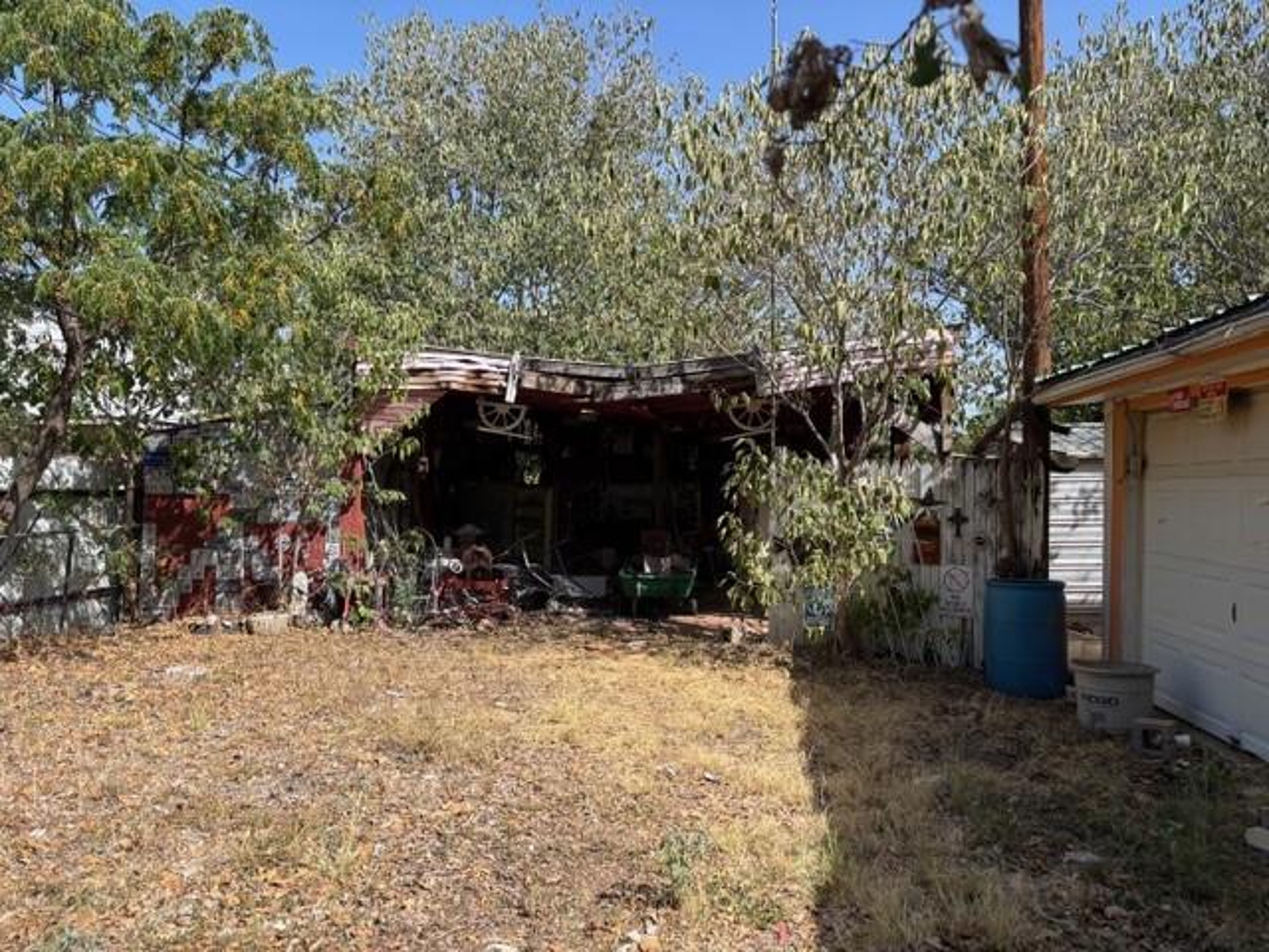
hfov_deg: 67.3
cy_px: 476
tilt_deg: +0.3
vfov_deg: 53.1
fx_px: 953
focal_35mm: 26
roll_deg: -0.9
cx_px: 634
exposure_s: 1/1783
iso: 50
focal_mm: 5.96
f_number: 1.6
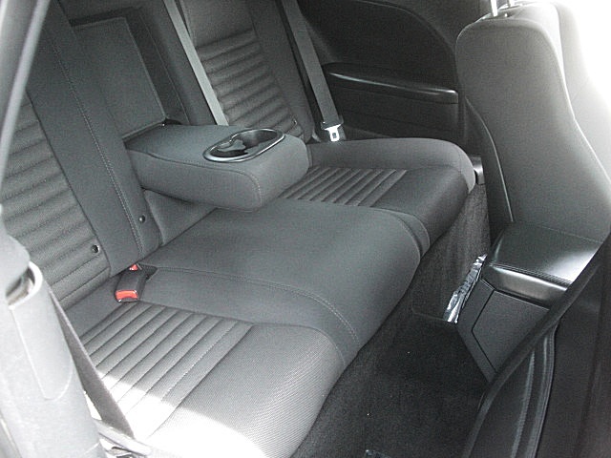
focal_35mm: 36
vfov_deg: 39.7
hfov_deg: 51.4
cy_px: 229
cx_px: 306
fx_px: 635
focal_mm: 6.3
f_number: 2.8
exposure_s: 1/100
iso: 400
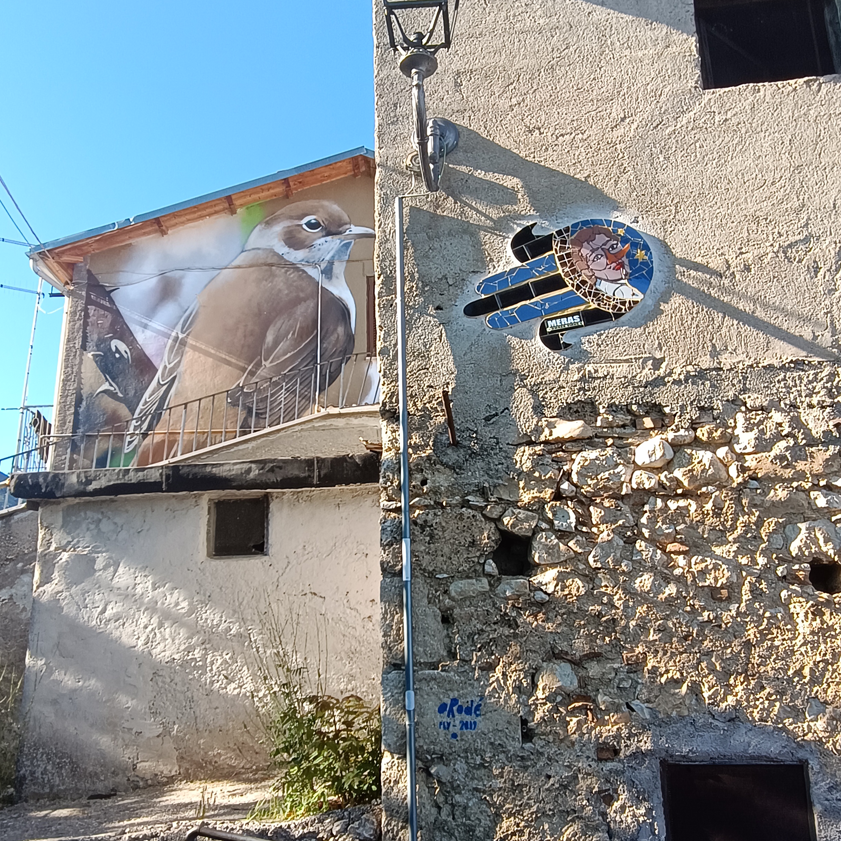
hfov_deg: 77.7
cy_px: 466
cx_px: 421
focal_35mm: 19
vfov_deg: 77.4
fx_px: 522
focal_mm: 1.66
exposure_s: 1/325
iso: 50
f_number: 2.2
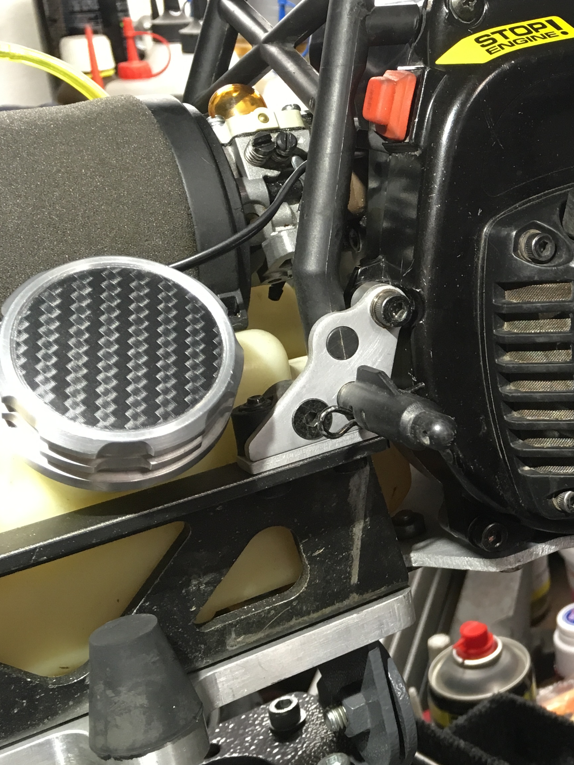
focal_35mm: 51
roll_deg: +5.4
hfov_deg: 26.0
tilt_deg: -19.3
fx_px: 1127
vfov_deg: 37.4
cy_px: 336
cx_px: 655
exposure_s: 1/33
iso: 100
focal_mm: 4.15
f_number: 2.2
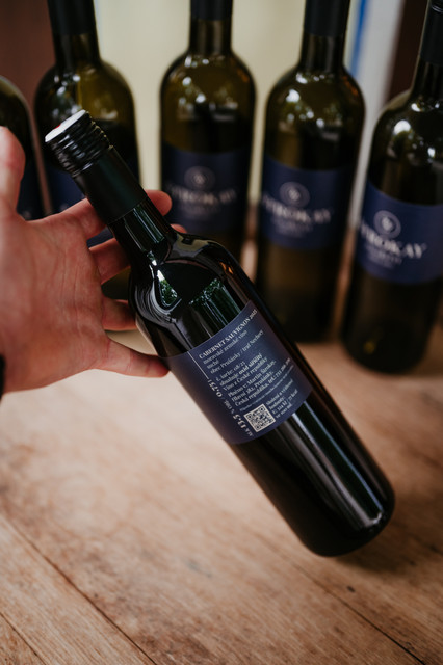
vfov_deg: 39.6
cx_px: 222
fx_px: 924
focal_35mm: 50
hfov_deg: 27.0
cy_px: 332
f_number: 1.8
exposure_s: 1/60
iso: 500
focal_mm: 50
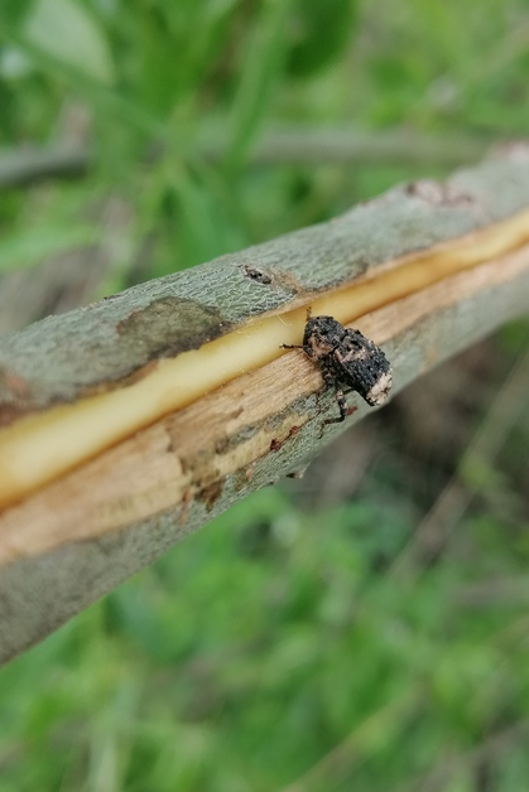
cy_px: 396
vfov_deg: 37.5
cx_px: 256
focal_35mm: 53
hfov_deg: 25.5
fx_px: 1167
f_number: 1.8
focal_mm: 3.95
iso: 80
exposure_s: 1/100
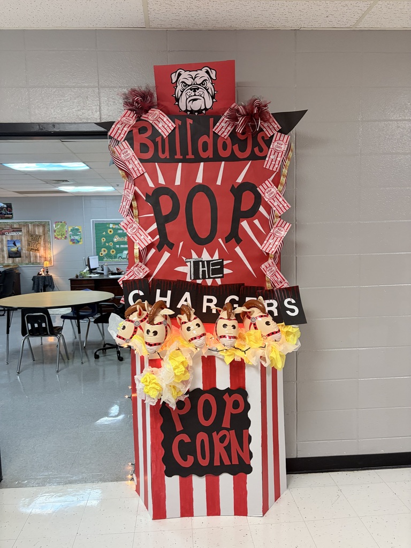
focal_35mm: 26
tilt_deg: -4.3
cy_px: 274
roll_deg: +3.3
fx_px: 412
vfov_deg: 67.3
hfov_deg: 53.1
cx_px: 206
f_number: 1.6
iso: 200
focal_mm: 5.96
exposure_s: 1/60
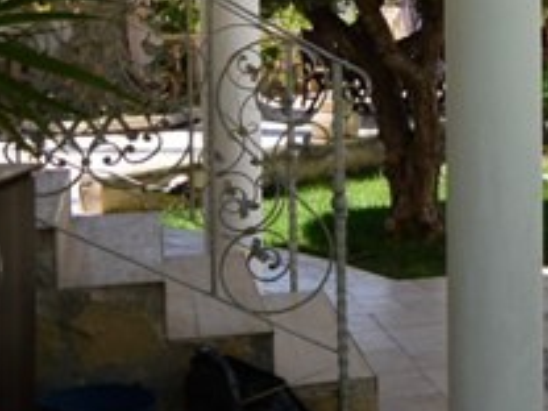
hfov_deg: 19.7
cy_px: 37
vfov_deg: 16.9
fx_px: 1361
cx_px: 822
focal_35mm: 86
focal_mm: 11
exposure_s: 1/800
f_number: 3.5
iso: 100
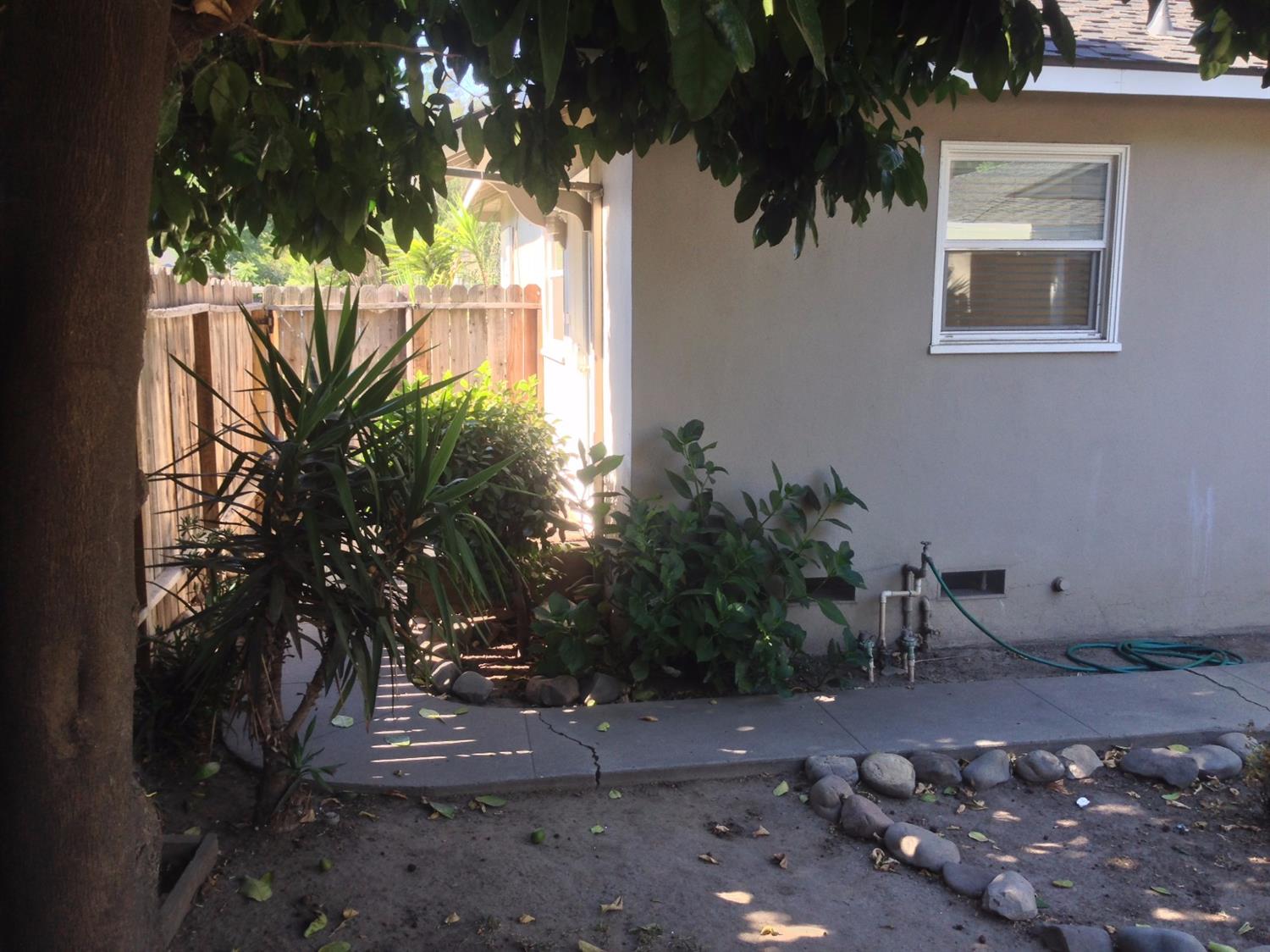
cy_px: 476
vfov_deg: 42.9
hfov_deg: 55.4
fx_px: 1210
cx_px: 635
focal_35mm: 33
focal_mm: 4.12
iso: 50
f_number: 2.4
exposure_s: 1/133
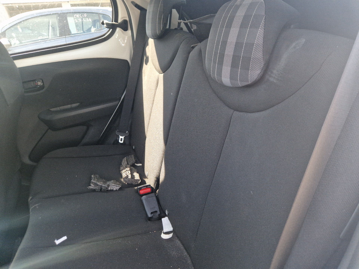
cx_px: 180
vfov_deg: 58.9
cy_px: 134
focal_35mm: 23
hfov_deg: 73.9
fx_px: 239
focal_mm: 5.4
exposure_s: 1/50
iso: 50
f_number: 1.8
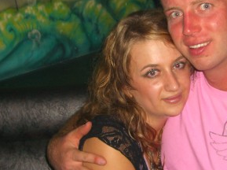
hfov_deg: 24.4
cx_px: 173
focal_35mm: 79
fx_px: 517
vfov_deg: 18.6
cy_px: 83
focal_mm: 7.9
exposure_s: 1/60
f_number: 2.8
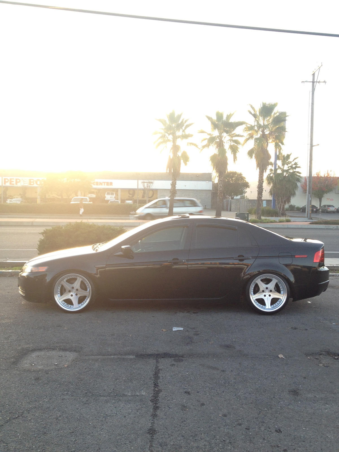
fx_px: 457
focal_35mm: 35
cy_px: 226
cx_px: 170
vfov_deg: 52.6
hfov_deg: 40.7
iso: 64
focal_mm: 4.28
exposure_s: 1/60
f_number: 2.4
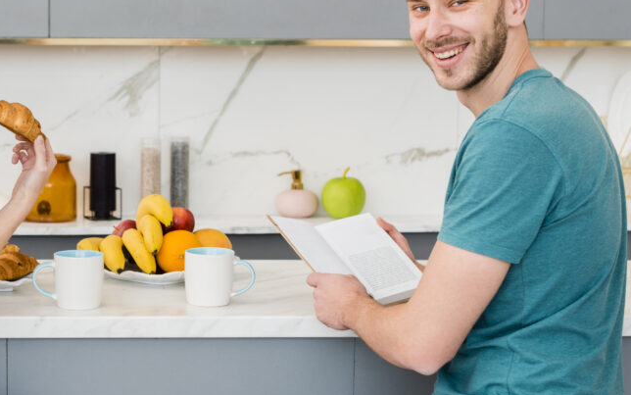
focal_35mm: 81
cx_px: 138
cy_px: 216
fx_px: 1393
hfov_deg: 25.1
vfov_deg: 16.1
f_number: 4
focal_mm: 50
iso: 400
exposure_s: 1/160
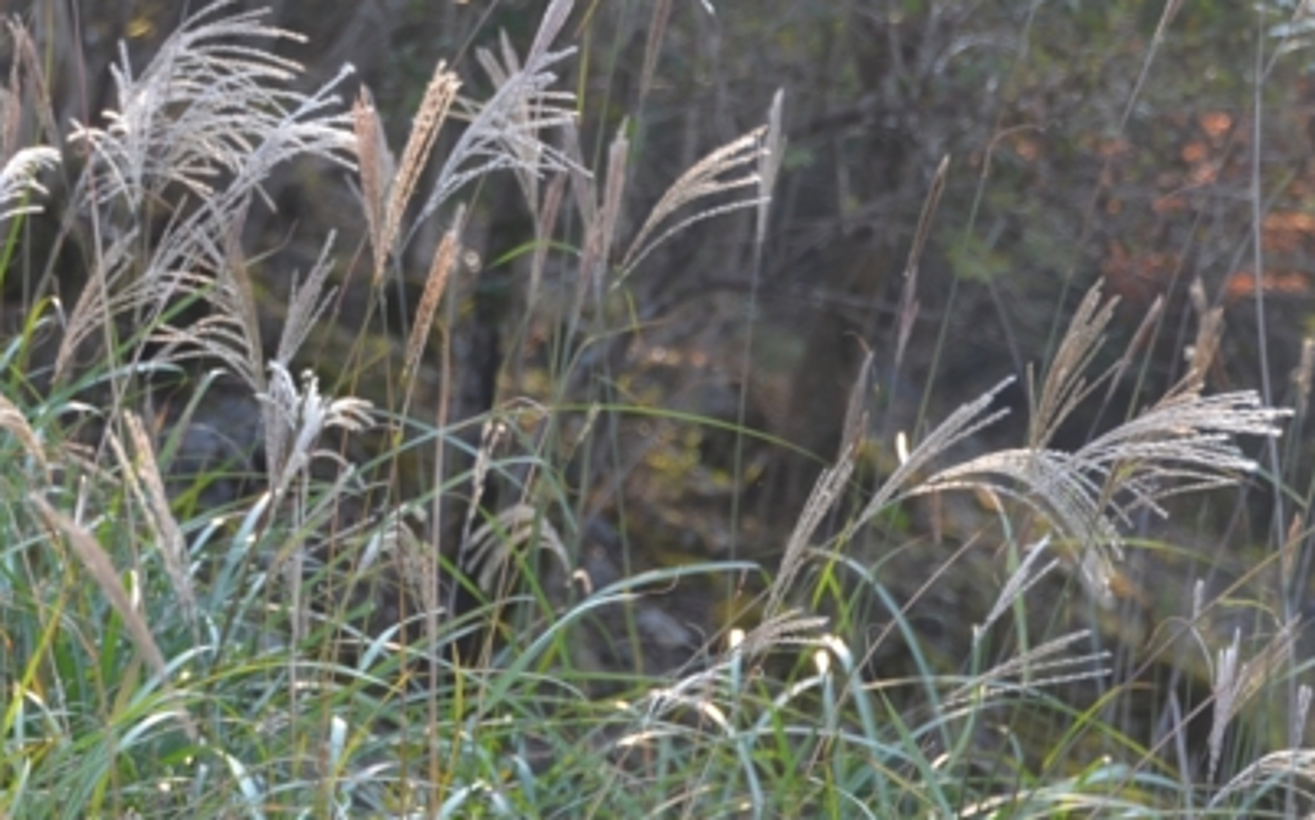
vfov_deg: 7.7
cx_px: 390
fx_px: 6052
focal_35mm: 169
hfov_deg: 12.4
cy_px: 338
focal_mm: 70
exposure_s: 1/160
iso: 200
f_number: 6.3
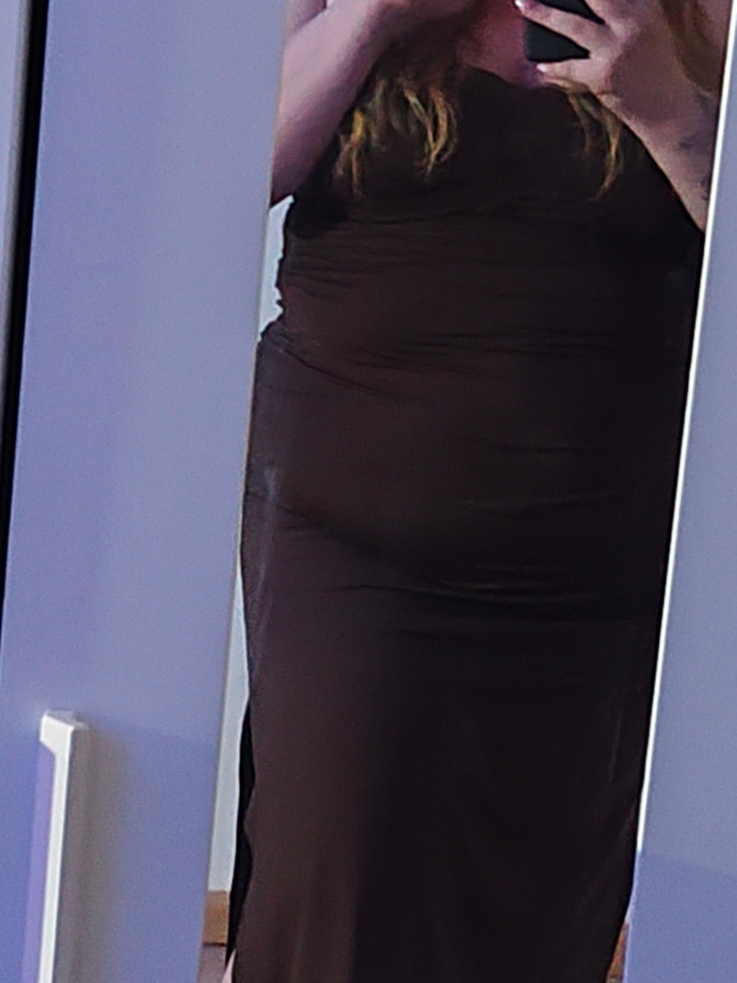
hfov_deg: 12.8
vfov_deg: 17.0
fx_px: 3293
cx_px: 368
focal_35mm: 116
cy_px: 492
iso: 8000
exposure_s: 1/10
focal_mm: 6.19
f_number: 1.65
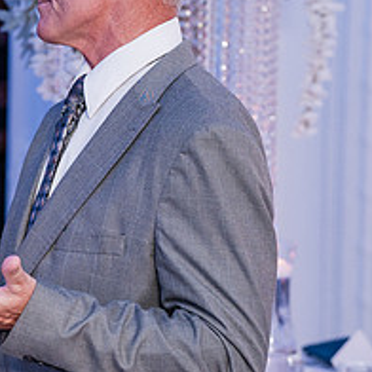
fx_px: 2602
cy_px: 121
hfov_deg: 8.0
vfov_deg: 8.2
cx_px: -150
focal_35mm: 214
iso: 3200
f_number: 4
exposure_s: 1/250
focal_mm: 85
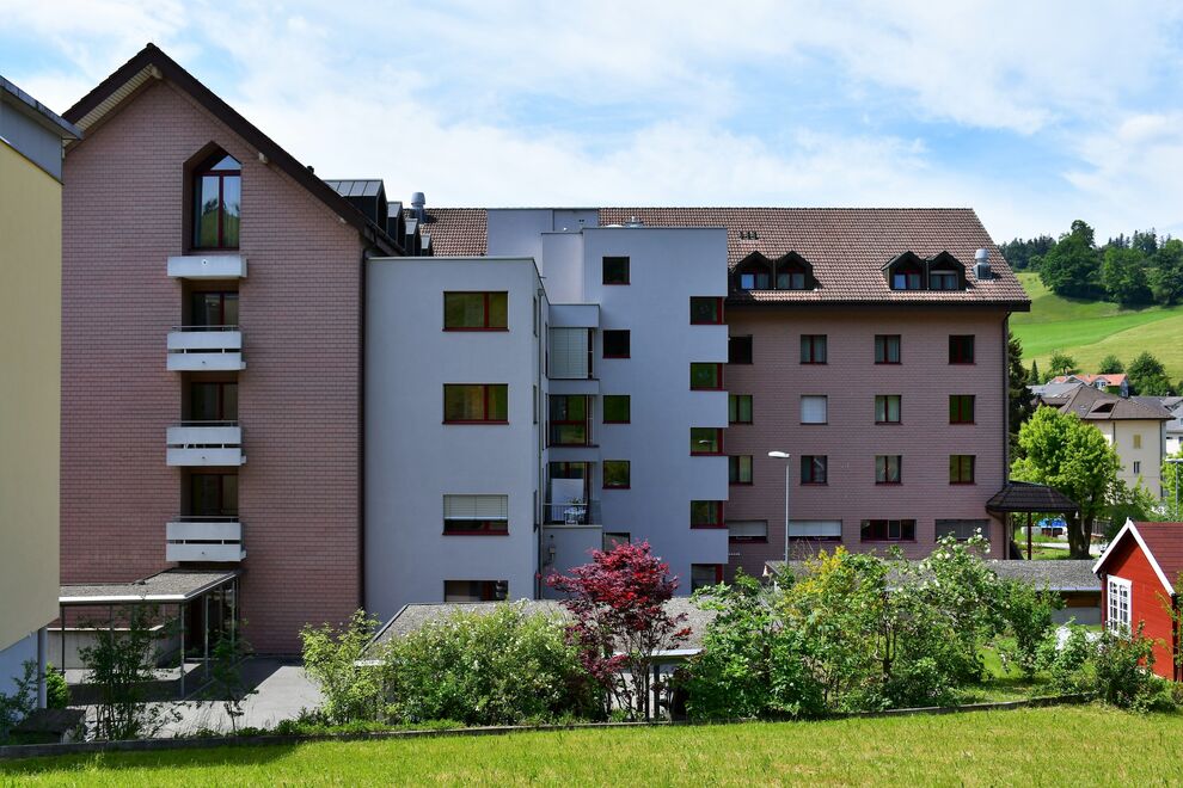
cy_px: 394
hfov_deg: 57.2
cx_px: 592
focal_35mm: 33
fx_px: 1084
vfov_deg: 40.0
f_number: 10
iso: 200
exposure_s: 1/320
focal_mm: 22
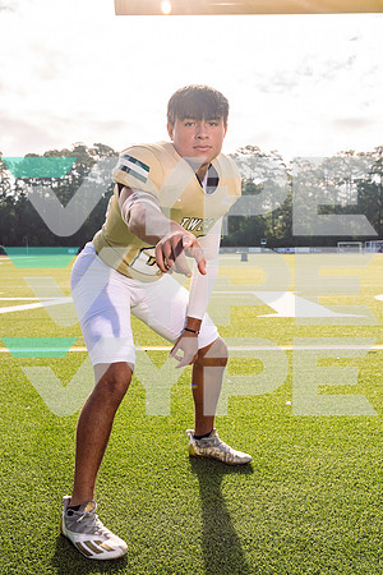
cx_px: 192
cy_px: 288
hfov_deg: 36.9
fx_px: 574
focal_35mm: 36
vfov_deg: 53.1
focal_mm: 36
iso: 100
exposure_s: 1/250
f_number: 7.1
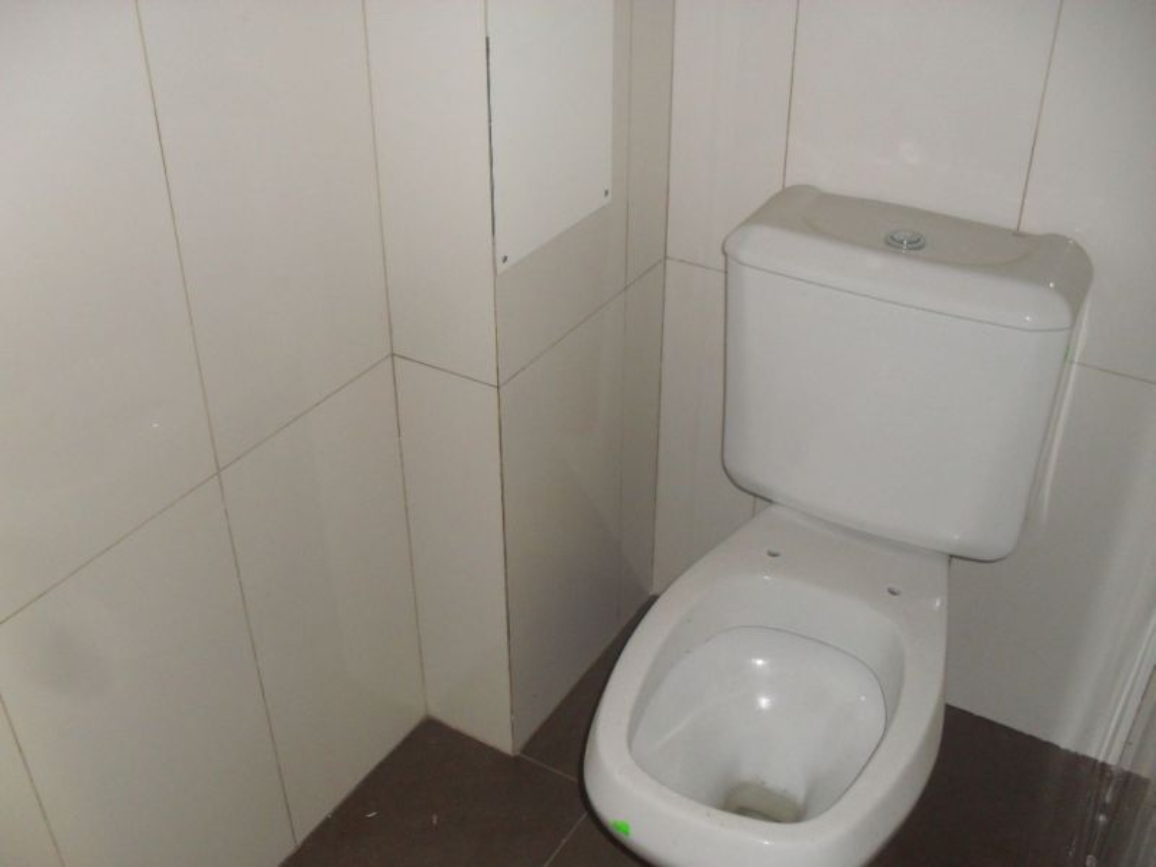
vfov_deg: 40.7
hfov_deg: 52.6
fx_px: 1169
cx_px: 578
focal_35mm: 35
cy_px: 434
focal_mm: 6.3
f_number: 3.2
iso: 200
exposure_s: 1/45
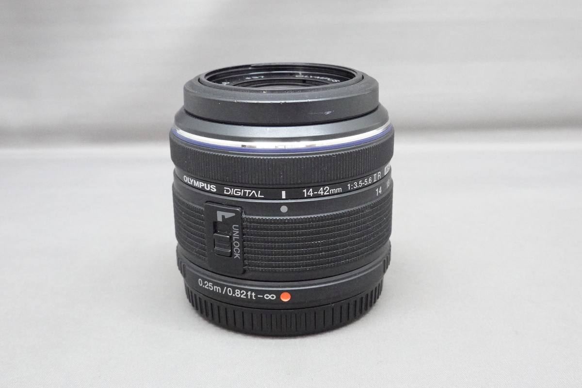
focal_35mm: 45
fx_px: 727
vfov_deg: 29.9
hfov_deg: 43.6
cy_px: 194
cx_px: 291
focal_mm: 16.54
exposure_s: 1/50
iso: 6400
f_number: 8
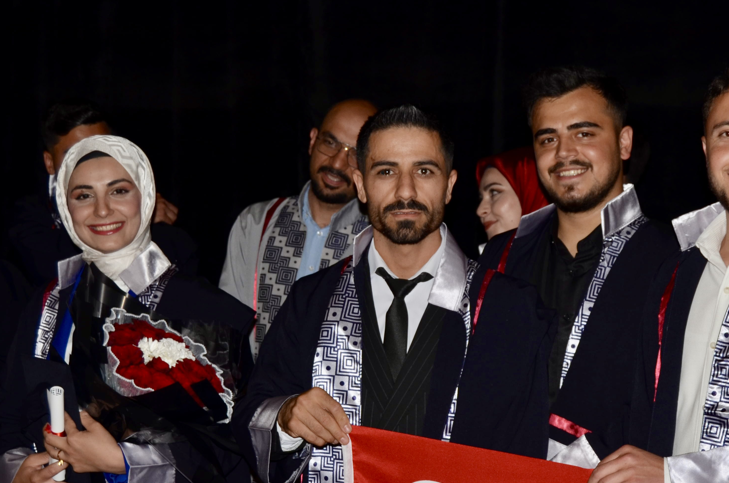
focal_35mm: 88
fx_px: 1775
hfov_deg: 23.1
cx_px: 481
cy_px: 381
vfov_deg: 15.4
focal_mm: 35
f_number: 5.6
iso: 200
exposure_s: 1/125
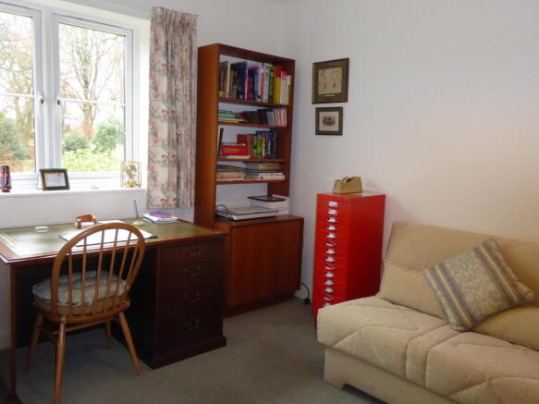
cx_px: 270
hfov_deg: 61.7
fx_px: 451
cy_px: 202
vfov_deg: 48.2
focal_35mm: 29
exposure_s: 1/60
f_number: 3.5
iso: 800
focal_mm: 5
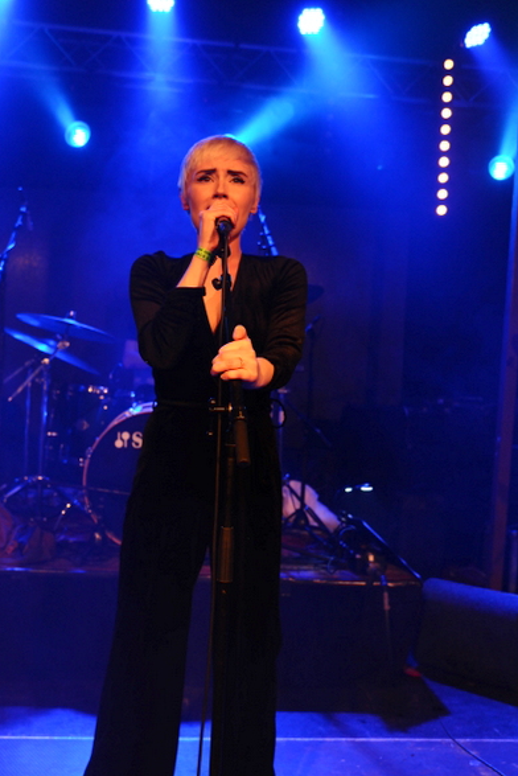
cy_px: 424
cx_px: 218
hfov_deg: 35.0
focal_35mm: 38
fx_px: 819
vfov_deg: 50.6
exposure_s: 1/60
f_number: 4
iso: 1250
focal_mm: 31
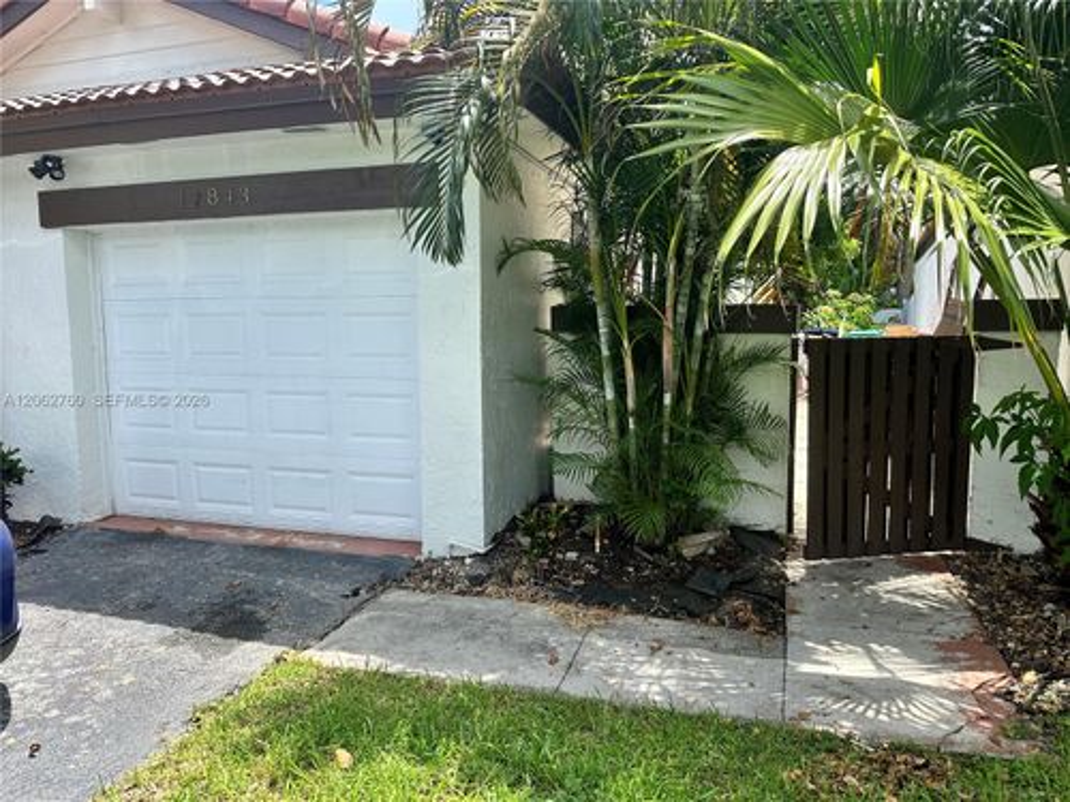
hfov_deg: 71.6
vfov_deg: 56.8
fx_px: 742
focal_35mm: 24
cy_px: 401
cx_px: 535
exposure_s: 1/1357
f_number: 1.78
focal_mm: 6.86
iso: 80
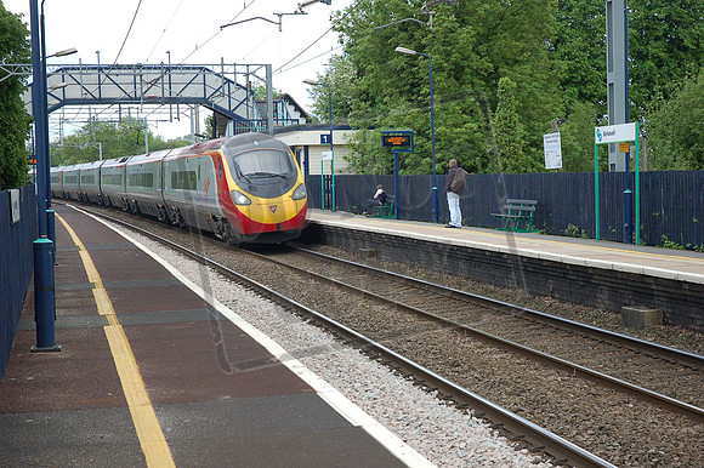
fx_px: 1466
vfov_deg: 18.2
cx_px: 352
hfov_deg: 27.0
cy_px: 234
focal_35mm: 75
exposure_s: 1/640
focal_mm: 50
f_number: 4.5
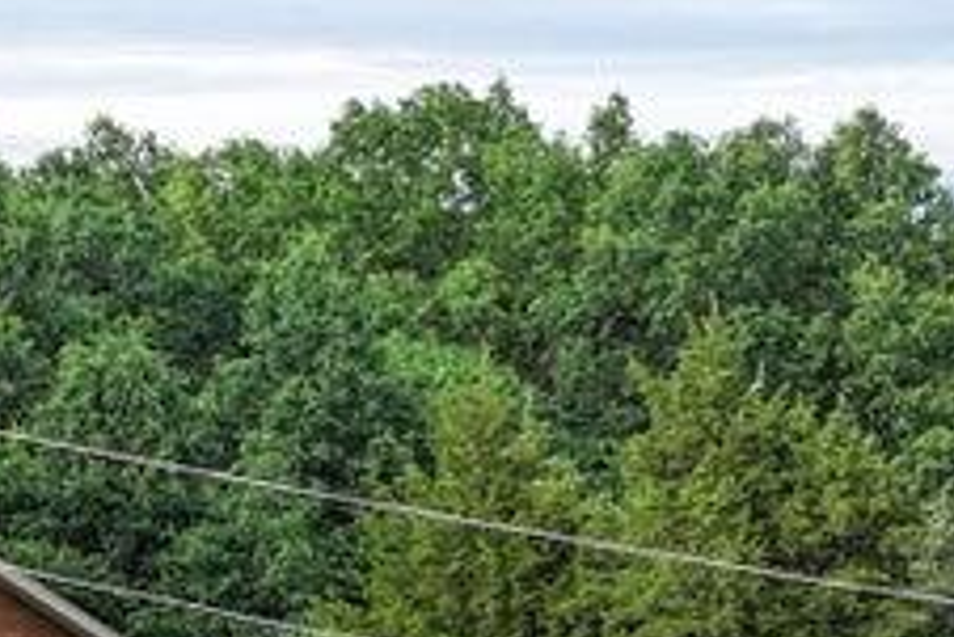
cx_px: -272
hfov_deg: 13.1
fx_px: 4004
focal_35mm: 151
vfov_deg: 8.4
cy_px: 1476
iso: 110
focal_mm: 12.29
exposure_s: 1/500
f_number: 2.8
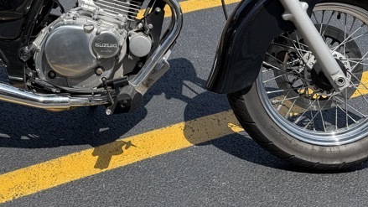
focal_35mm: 61
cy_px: -27
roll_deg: +1.6
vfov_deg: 18.9
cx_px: 80
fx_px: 595
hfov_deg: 33.5
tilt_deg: -23.4
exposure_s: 1/2801
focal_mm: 6.76
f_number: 1.78
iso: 80
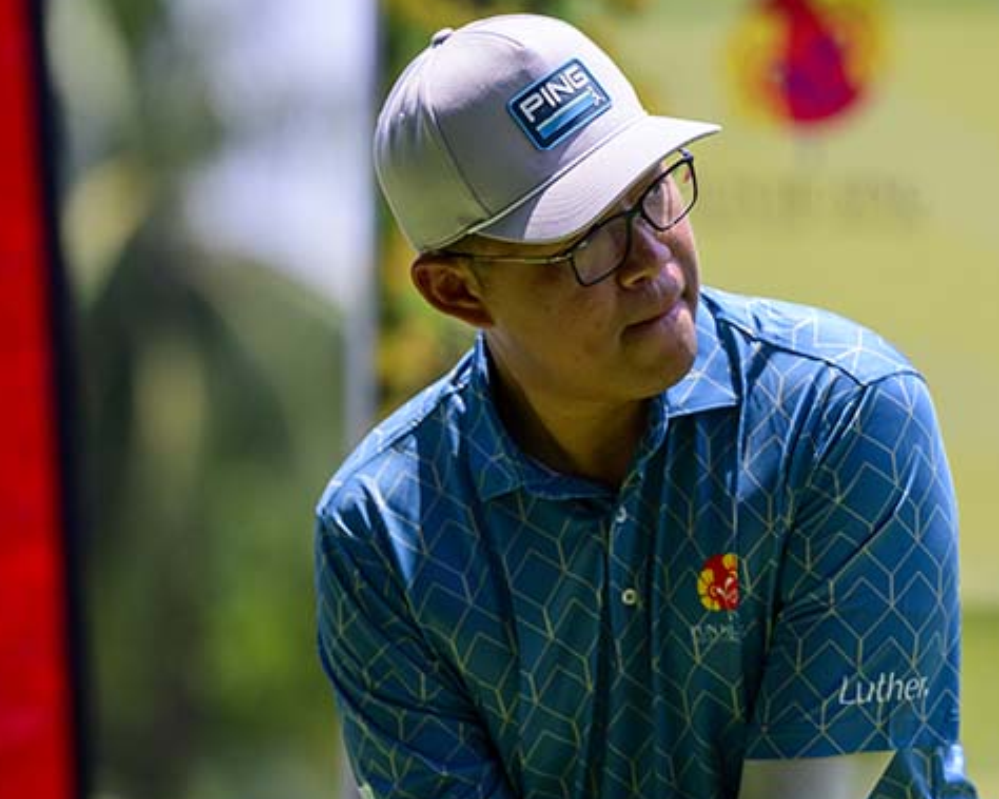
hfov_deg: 5.1
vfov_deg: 4.1
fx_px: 11233
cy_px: 386
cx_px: 660
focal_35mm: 380
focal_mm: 200
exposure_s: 1/8000
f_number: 2.8
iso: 800
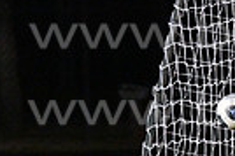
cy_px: 74
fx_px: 12746
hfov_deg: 1.1
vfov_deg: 0.7
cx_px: 430
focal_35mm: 1955
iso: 10000
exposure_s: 1/640
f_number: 3.5
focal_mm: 300
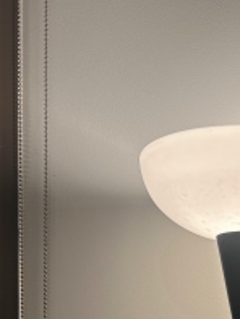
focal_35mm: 66
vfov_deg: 26.2
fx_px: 609
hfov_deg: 21.4
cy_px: 382
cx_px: 246
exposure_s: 1/100
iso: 32
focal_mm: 5.7
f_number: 1.5
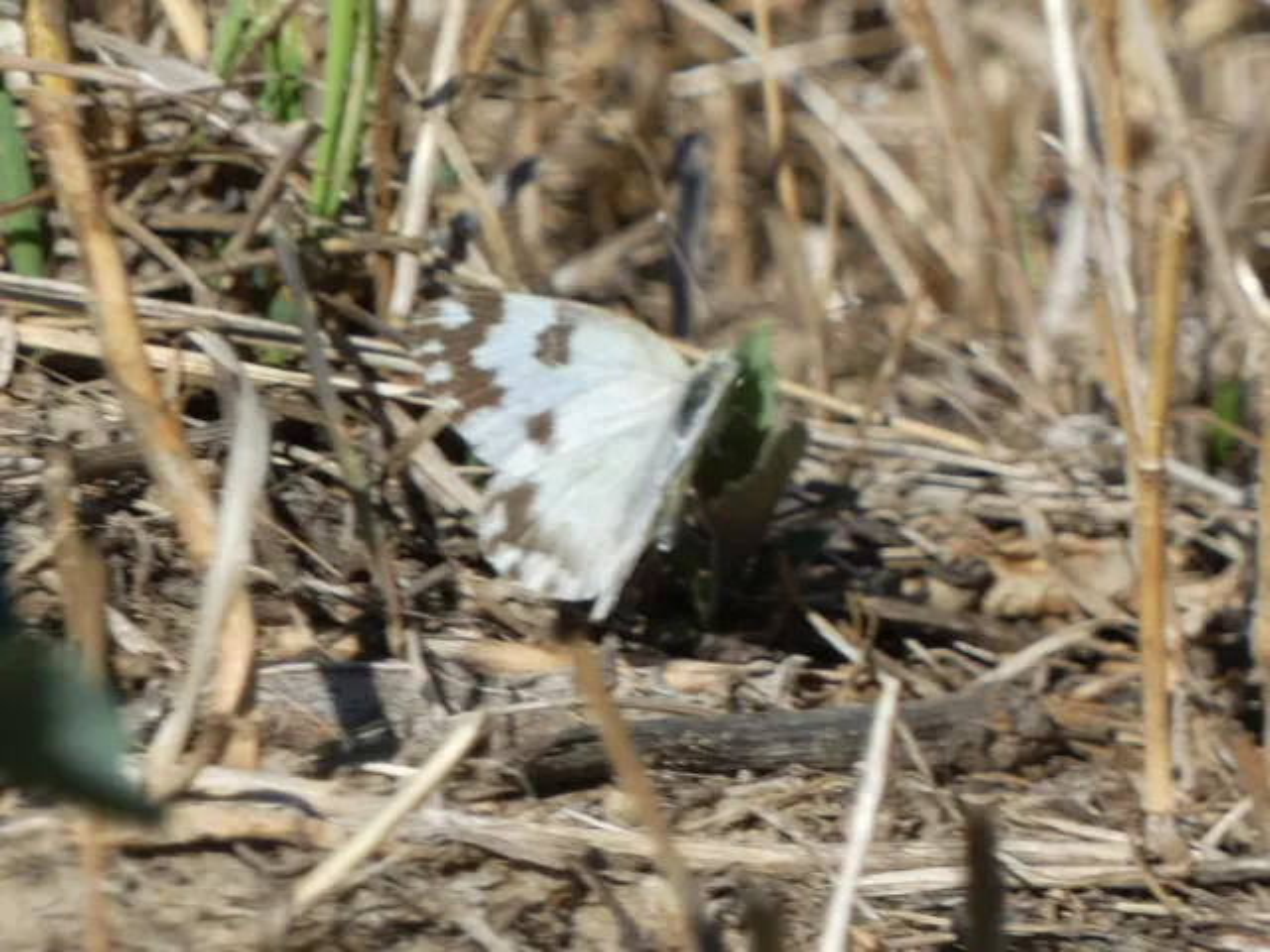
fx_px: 27773
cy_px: 476
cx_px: 635
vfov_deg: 2.0
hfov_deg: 2.6
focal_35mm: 757
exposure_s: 1/400
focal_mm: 135.6
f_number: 5.6
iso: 80
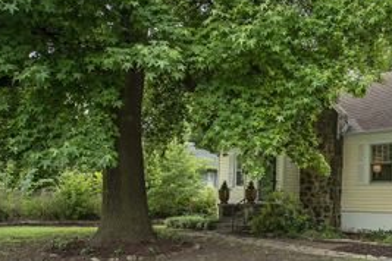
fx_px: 490
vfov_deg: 29.6
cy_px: 178
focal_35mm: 45
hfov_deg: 40.4
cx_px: 351
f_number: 4.5
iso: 250
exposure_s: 1/400
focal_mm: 24
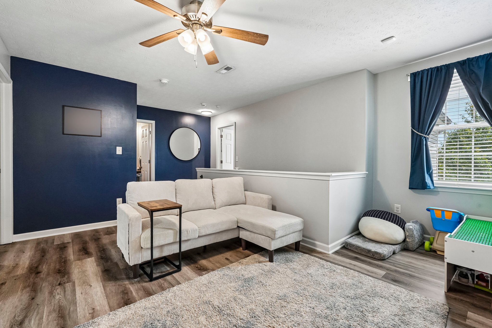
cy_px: 164
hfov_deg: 96.7
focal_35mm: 16
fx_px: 219
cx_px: 246
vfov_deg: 73.7
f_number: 8
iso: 1250
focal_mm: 16
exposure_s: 1/30
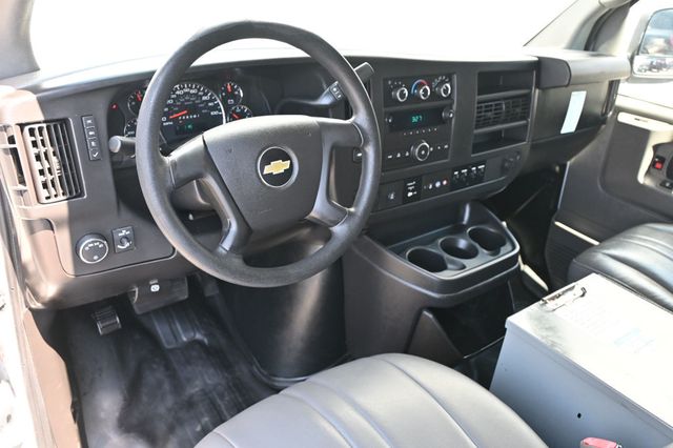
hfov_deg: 63.2
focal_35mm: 29
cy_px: 224
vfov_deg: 44.6
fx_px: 547
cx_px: 336
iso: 800
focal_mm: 19.5
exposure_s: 1/125
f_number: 3.8
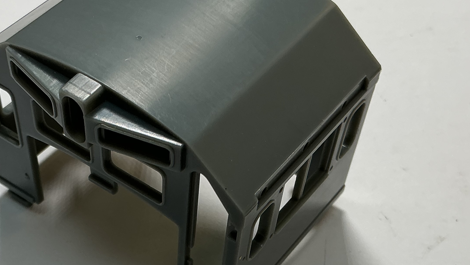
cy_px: 249
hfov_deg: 35.0
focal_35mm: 59
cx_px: 141
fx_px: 735
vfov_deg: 19.9
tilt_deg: -53.8
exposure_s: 1/191
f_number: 1.8
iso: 20
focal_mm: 3
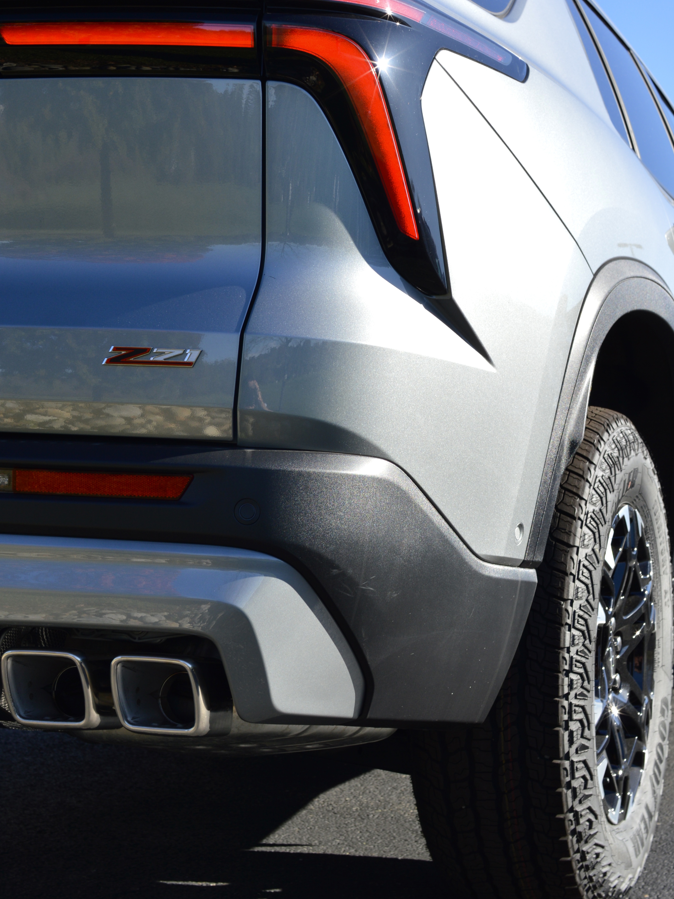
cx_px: 367
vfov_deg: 33.1
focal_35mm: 58
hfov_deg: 25.2
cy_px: 337
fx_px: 1506
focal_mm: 30
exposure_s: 1/200
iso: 100
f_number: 7.1
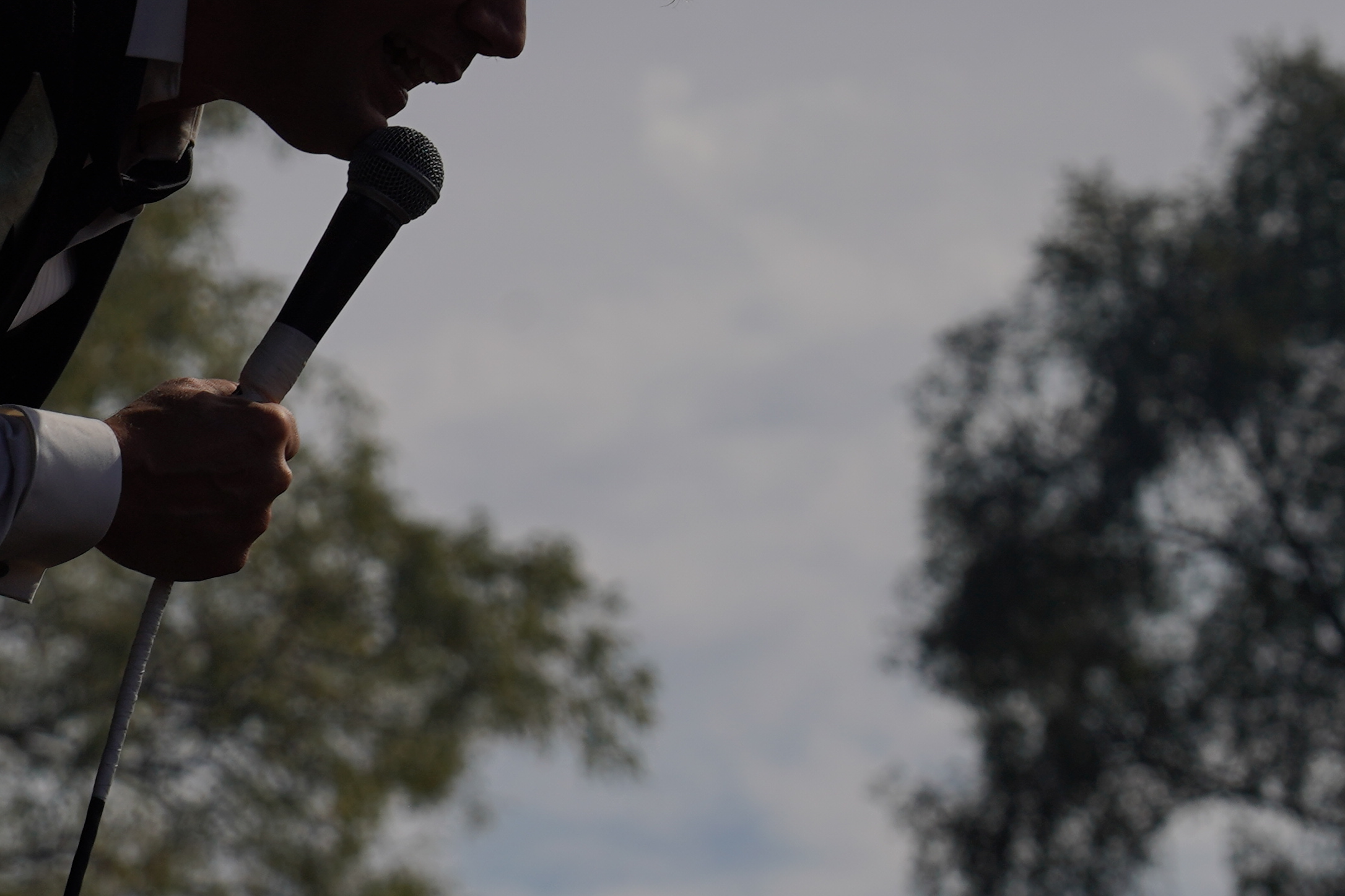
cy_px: 110
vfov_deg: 4.7
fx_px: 10834
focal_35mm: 290
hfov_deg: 7.1
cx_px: -260
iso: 100
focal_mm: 105
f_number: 8
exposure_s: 1/1250
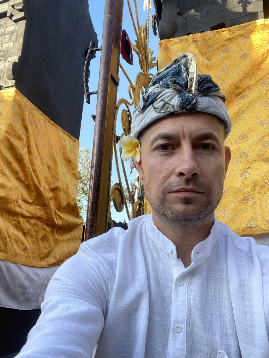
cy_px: 179
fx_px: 311
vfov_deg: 60.0
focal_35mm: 30
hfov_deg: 46.8
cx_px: 134
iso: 32
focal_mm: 2.71
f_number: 2.2
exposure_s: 1/121
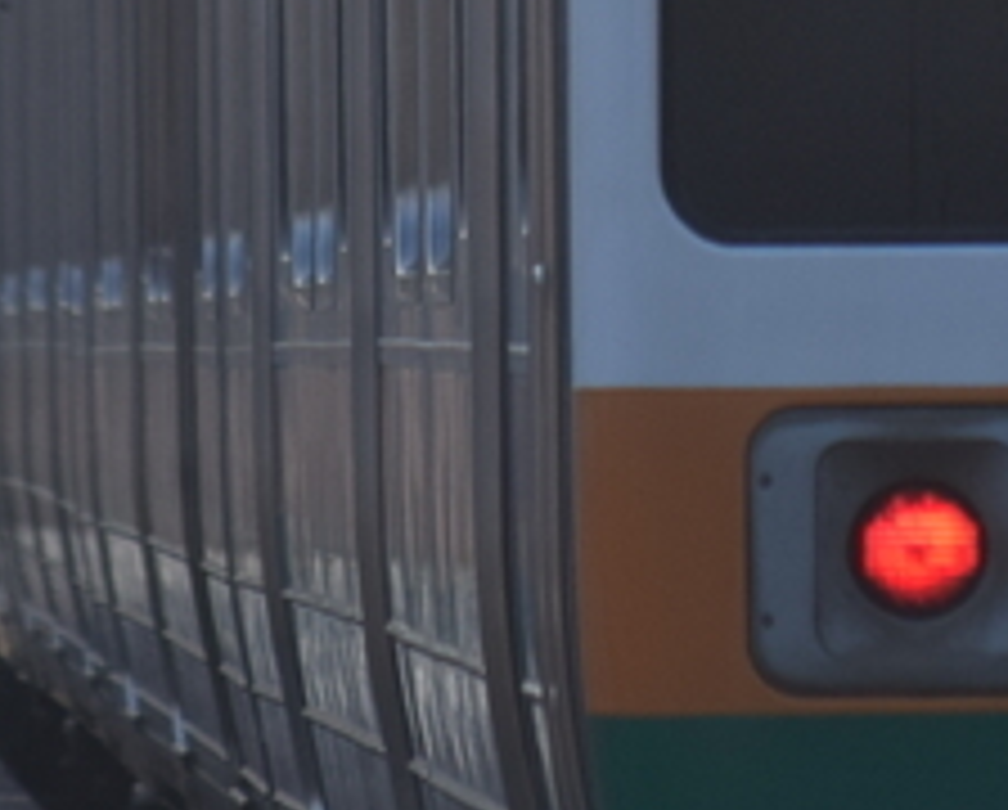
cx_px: 1004
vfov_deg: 1.4
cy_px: -315
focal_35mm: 1092
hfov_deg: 1.8
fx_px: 32620
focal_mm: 145
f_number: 5
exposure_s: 1/800
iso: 200
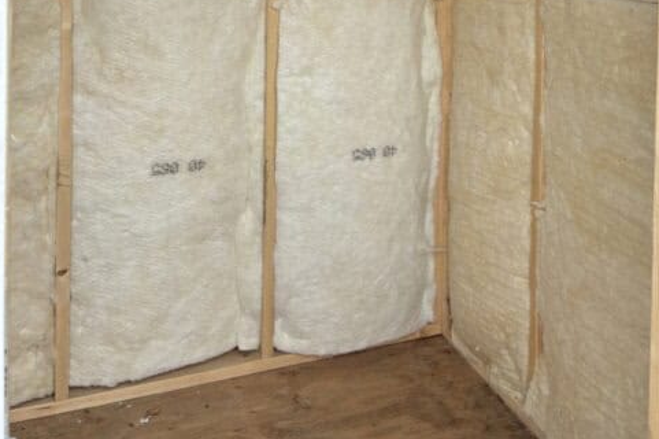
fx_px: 823
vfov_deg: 26.6
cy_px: -85
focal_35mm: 45
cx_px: 349
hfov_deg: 43.6
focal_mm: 6
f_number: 1.6
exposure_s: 1/121
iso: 40
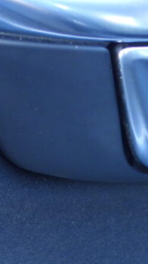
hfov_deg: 7.0
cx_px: 129
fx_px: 1202
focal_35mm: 172
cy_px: 294
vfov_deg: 12.3
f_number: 3.2
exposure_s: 1/30
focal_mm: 7.9
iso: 160
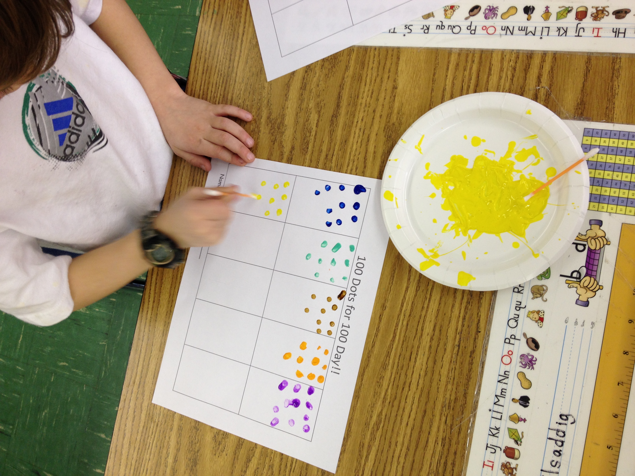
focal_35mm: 35
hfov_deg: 52.6
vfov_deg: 40.7
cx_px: 318
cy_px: 238
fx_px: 642
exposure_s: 1/24
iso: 50
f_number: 2.4
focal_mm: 4.28
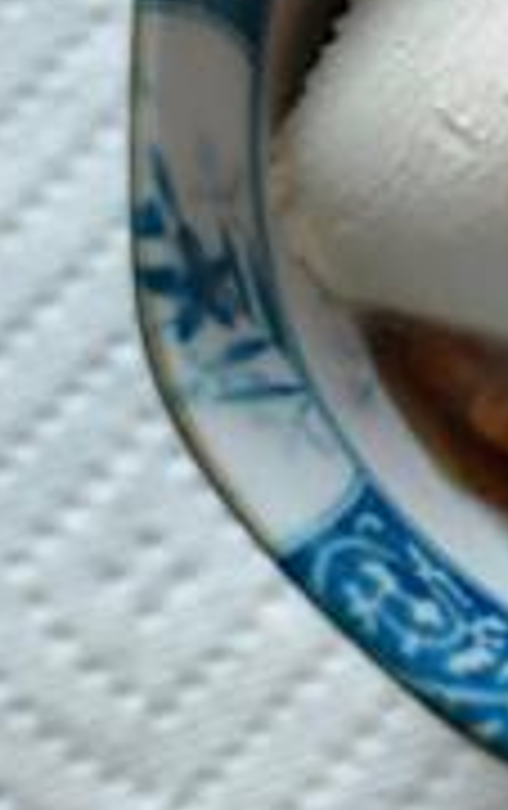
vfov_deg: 8.2
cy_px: 184
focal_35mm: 255
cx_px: 863
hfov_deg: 5.1
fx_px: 5631
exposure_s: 1/100
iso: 800
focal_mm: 50
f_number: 2
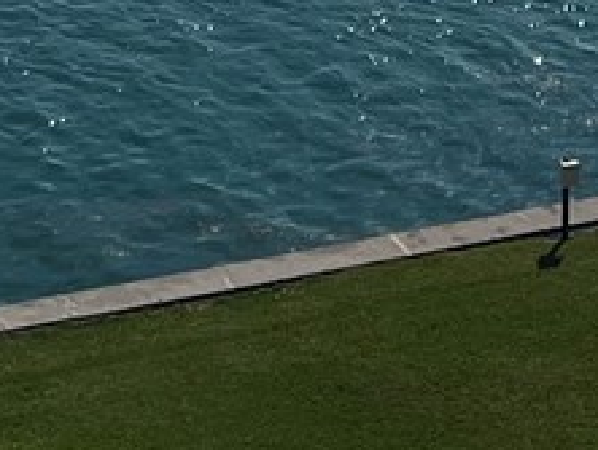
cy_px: -1145
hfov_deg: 10.6
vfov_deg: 6.8
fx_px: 3234
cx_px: 315
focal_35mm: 187
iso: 40
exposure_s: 1/16393
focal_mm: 5.7
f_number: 1.5
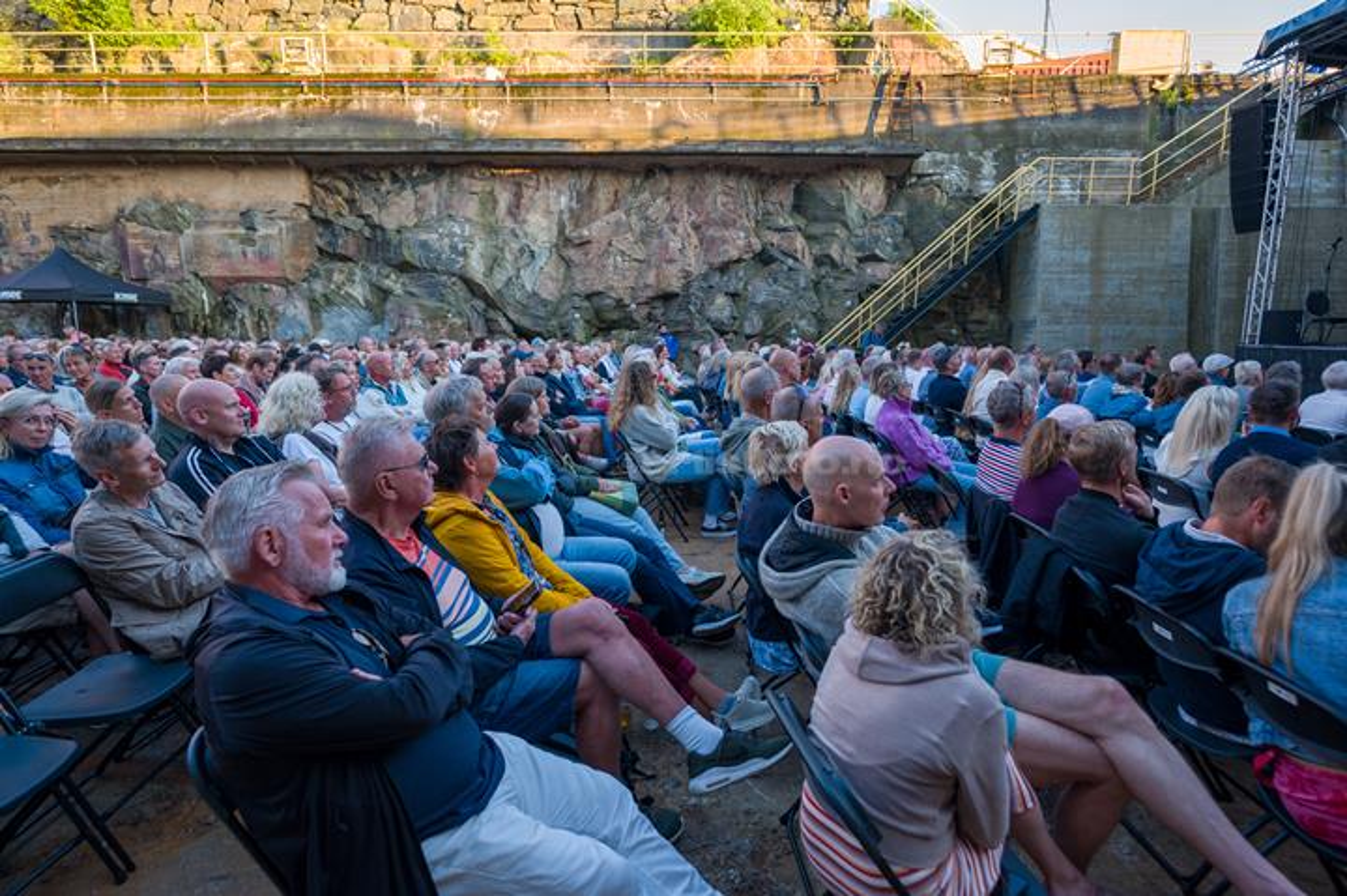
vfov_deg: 61.9
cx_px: 674
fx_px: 748
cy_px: 448
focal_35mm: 20
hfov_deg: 84.0
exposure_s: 1/400
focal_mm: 20
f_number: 2.8
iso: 640
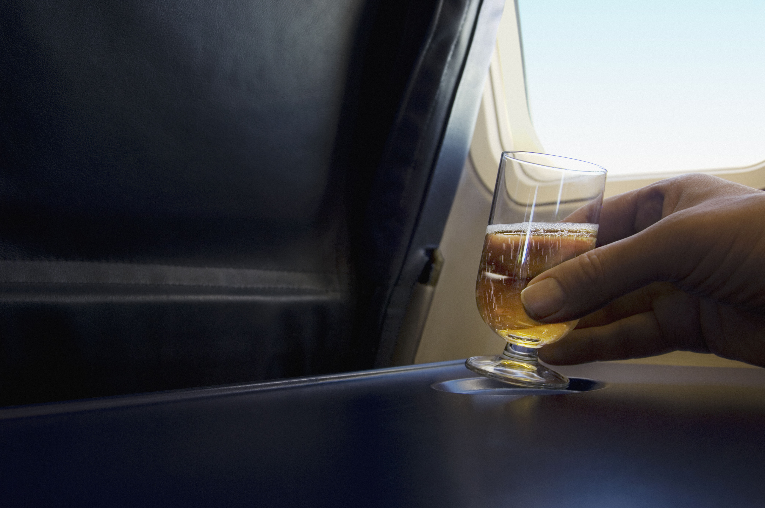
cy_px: 254
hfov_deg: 53.2
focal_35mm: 36
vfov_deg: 36.8
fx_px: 764
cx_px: 382
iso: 100
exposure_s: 1/15
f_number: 5.6
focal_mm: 24
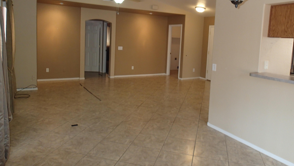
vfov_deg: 41.2
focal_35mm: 28
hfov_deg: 67.9
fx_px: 218
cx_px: 150
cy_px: 62
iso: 200
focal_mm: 4.5
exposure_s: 1/30
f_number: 2
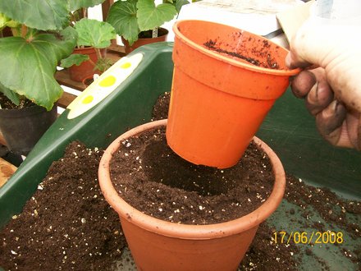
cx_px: 180
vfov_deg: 39.7
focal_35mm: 36
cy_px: 136
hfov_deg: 51.4
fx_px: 375
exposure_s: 1/64
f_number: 2.7
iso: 80
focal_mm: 6
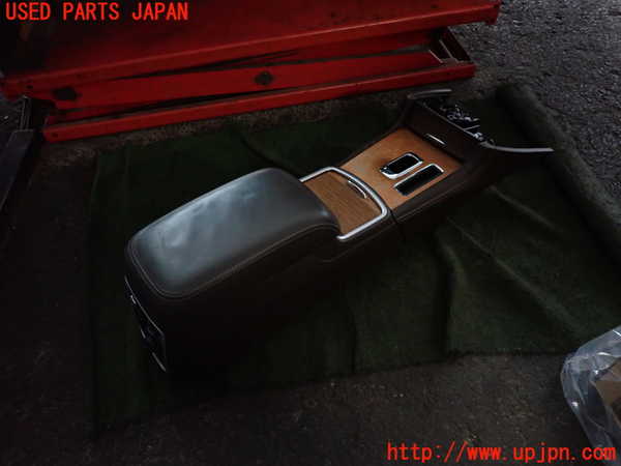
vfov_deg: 54.9
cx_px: 310
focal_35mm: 25
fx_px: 448
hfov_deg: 69.4
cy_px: 233
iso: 640
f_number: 2
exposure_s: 1/30
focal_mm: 4.5
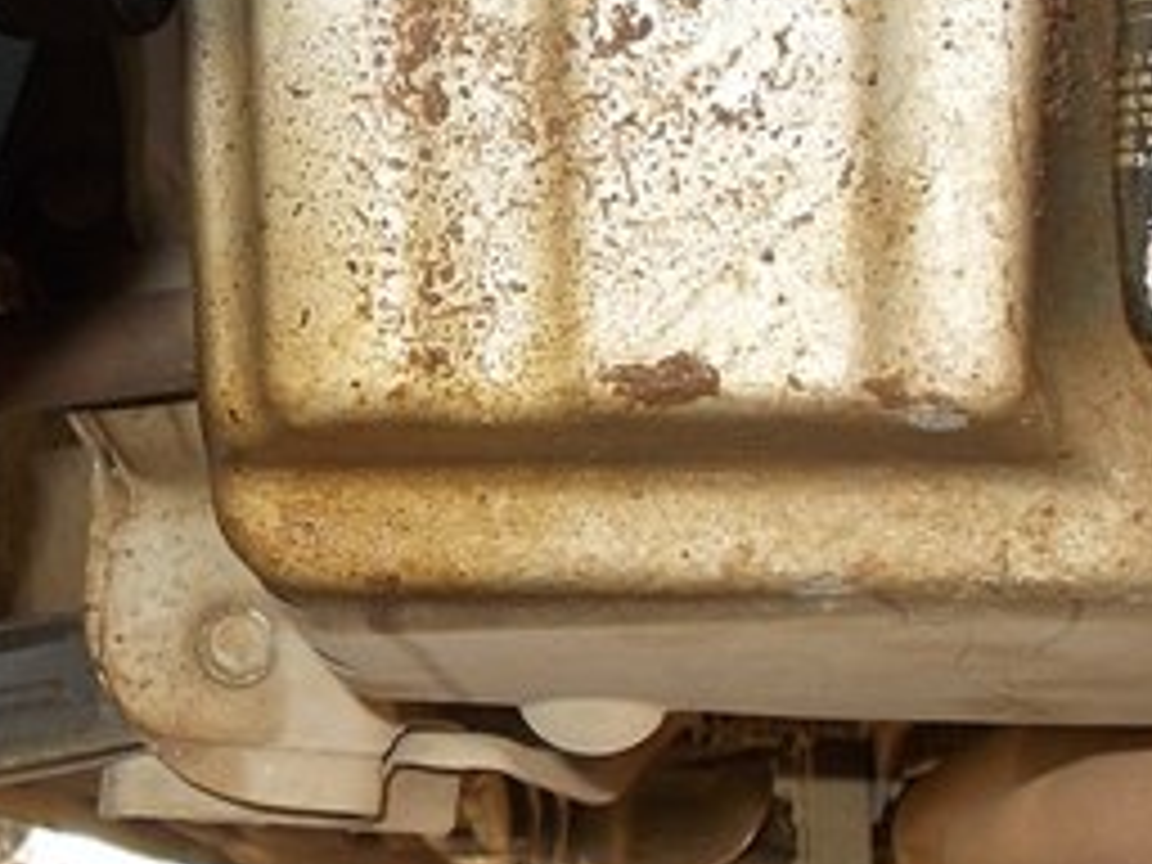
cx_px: 122
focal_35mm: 75
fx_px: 2496
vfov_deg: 19.6
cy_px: 360
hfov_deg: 25.2
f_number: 3.4
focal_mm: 5.3
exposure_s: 1/100
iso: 80
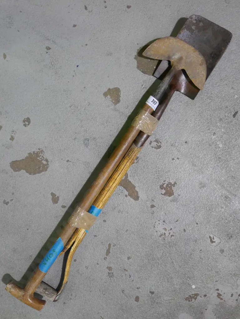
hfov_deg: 36.0
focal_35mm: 40
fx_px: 369
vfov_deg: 46.8
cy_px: 160
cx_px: 120
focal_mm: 20
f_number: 4.6
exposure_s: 1/60
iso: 3200
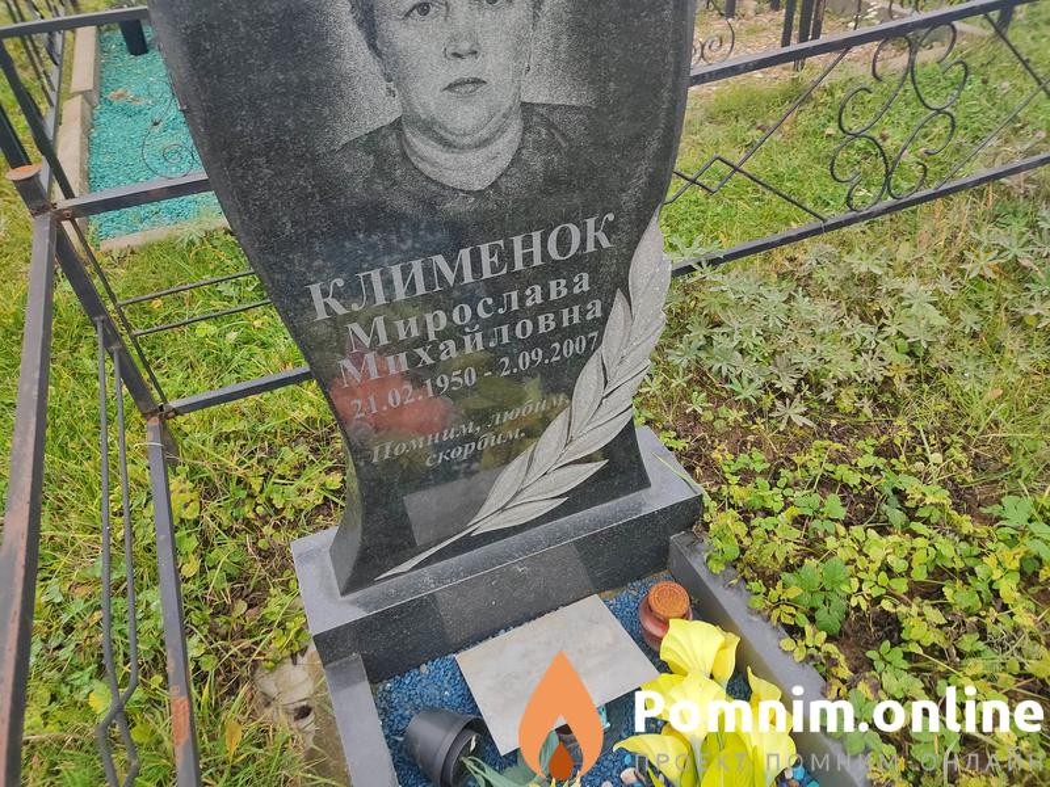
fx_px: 789
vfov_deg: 53.1
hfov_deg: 67.3
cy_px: 394
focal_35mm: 26
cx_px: 525
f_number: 1.79
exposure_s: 1/158
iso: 100
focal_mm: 4.74
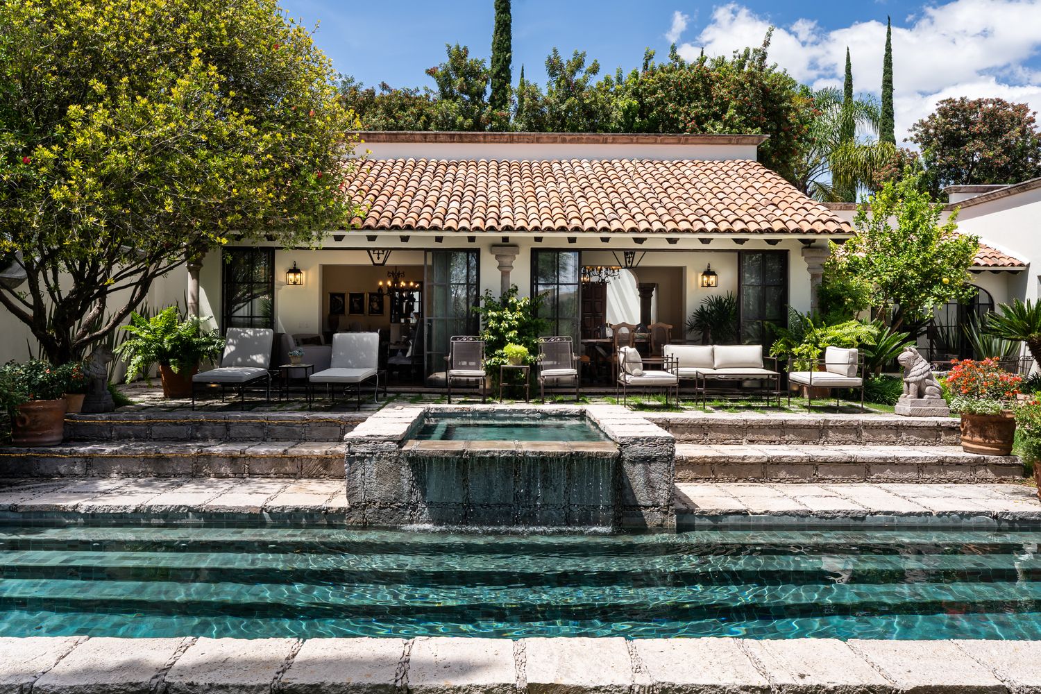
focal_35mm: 24
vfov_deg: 53.7
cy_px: 347
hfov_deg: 74.4
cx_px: 520
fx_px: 685
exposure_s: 1/50
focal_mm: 23.7
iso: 250
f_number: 10
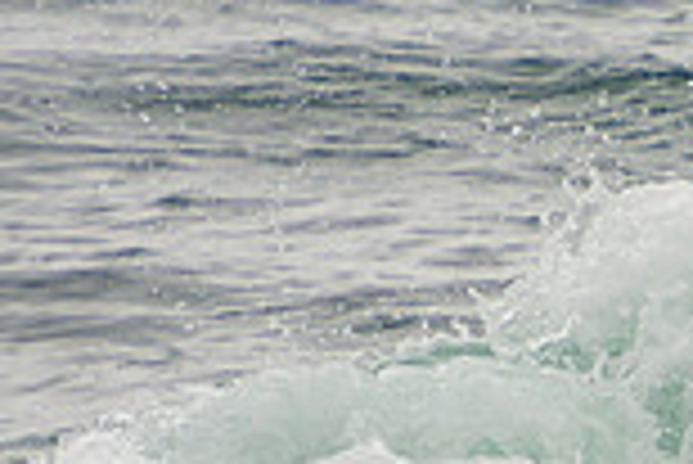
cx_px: 1269
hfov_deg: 1.0
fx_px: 38150
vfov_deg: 0.7
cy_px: 588
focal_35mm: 1980
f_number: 5.6
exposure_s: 1/1250
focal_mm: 350
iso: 250
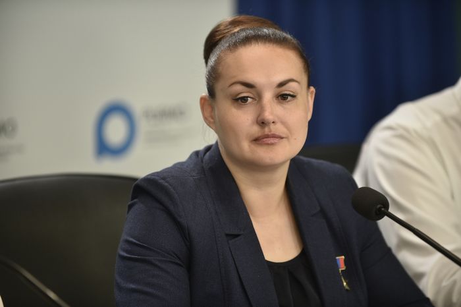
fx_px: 2560
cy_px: 154
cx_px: 230
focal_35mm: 200
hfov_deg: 10.3
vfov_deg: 6.9
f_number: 4
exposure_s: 1/250
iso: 1600
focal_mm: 200
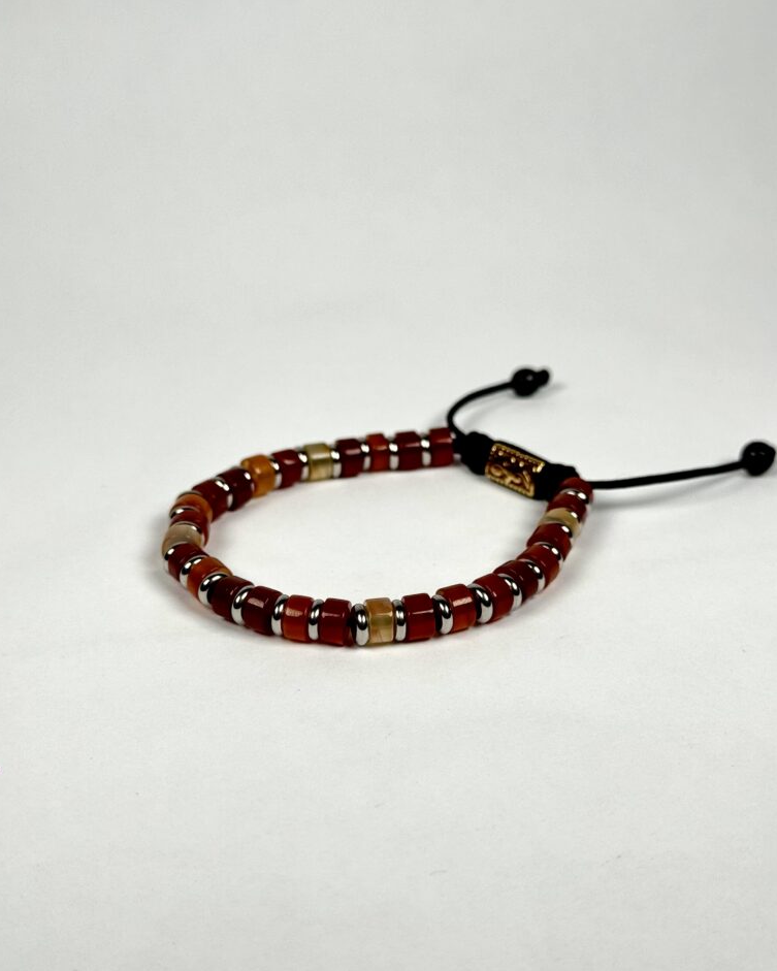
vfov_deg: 36.6
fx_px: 1466
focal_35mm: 51
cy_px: 527
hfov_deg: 29.7
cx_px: 383
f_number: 1.78
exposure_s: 1/9009
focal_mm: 6.76
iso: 64
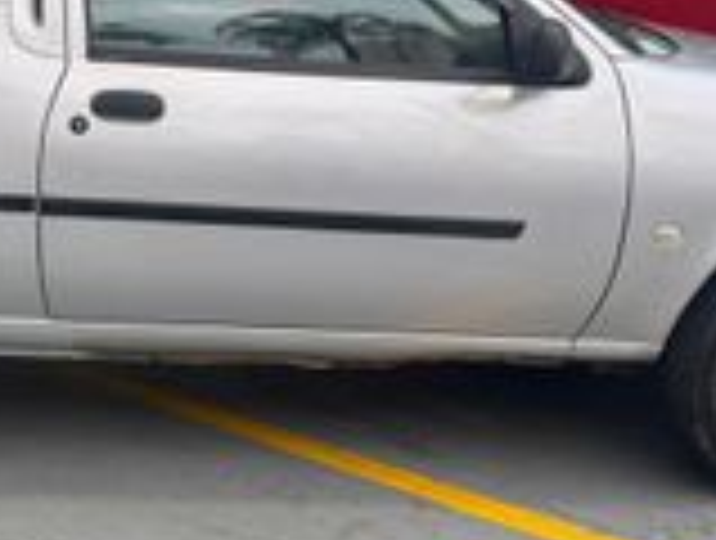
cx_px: 50
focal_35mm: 71
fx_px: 1472
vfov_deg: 20.6
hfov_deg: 26.3
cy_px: 140
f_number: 1.78
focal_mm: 6.76
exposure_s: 1/120
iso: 100
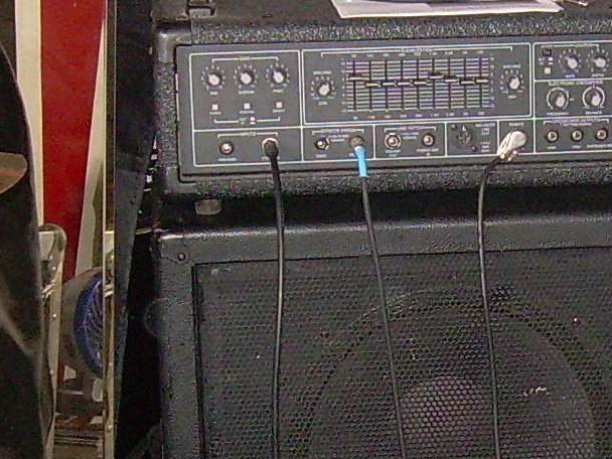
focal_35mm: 142
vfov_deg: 10.4
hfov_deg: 13.8
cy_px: 342
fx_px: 2511
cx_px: 514
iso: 200
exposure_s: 1/60
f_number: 2.8
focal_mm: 6.3
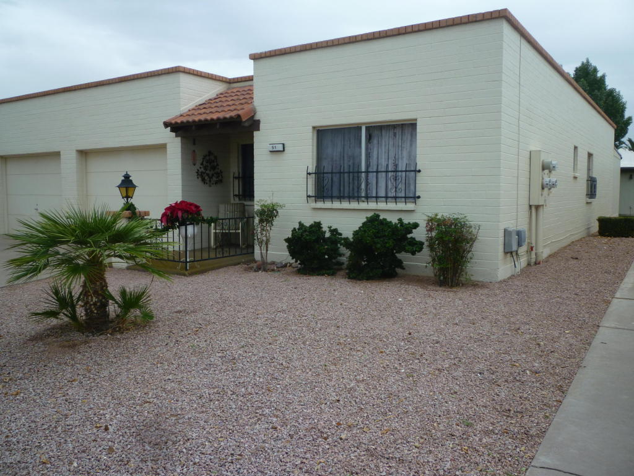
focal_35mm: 29
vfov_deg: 48.2
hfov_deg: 61.7
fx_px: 531
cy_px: 238
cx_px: 317
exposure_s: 1/500
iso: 80
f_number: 3.3
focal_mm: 5.2
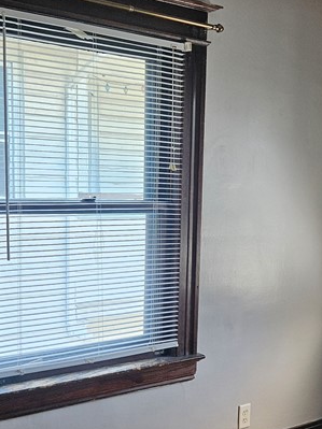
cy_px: 269
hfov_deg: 24.5
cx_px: 241
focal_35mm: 59
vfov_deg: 32.6
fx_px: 732
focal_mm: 5.4
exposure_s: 1/207
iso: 100
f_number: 1.8
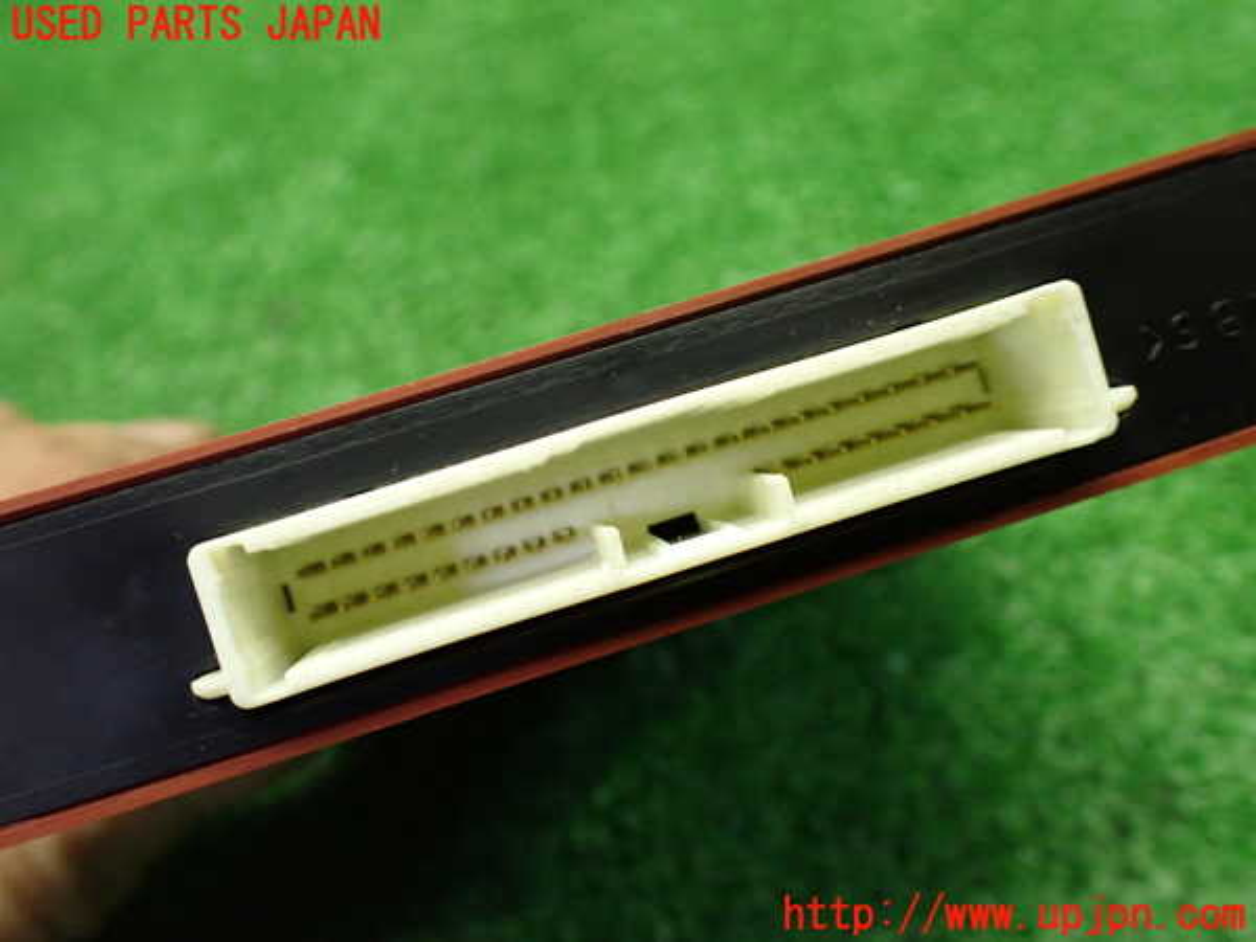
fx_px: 1089
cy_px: 471
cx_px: 628
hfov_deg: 60.0
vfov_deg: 46.8
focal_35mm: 30
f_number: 2.3
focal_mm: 5.4
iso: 800
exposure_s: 1/125
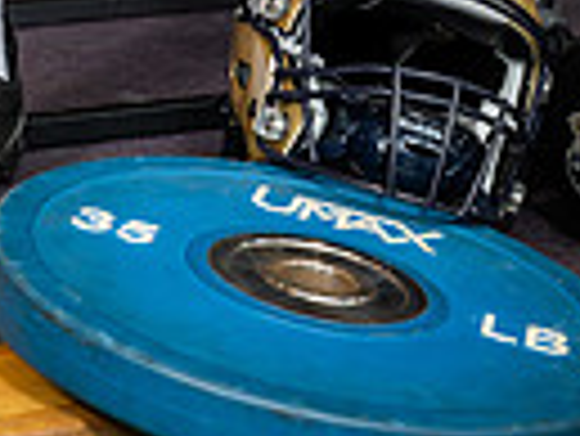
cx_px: 216
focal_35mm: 161
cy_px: -553
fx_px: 2700
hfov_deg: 12.3
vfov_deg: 8.5
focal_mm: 48
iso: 500
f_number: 5.6
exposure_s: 1/250
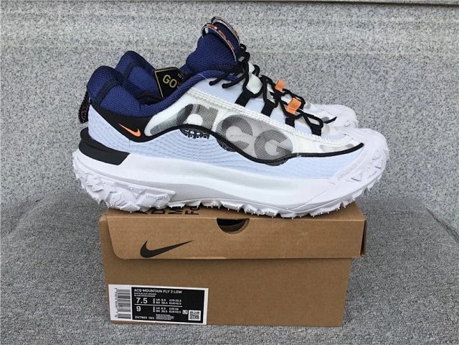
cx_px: 230
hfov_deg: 58.4
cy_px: 172
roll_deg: -0.8
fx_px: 411
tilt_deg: -20.6
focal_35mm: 31
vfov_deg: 45.4
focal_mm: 3.3
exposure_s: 1/471
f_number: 2.4
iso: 25
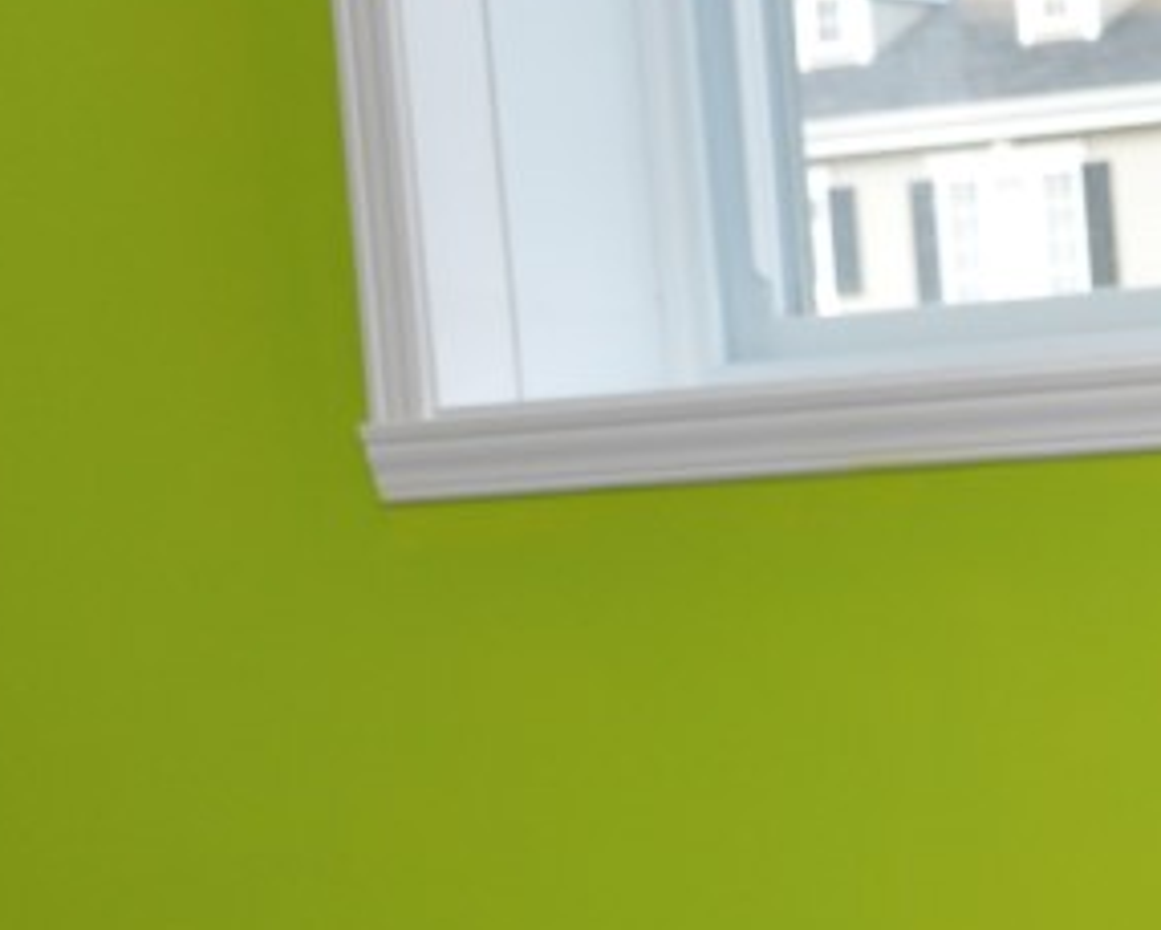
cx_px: 3097
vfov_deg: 9.0
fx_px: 5672
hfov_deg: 9.8
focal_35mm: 165
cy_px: 1616
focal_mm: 31
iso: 640
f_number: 8
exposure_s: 1/160
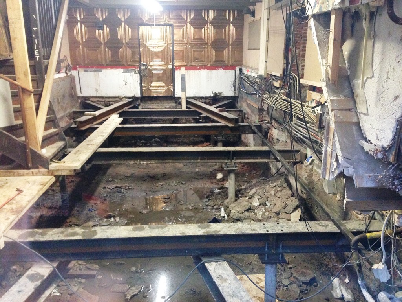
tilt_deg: -16.5
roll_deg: -0.2
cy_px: 151
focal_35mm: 33
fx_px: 383
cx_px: 201
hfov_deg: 55.4
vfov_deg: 42.9
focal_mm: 4.12
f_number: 2.4
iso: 400
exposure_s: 1/17
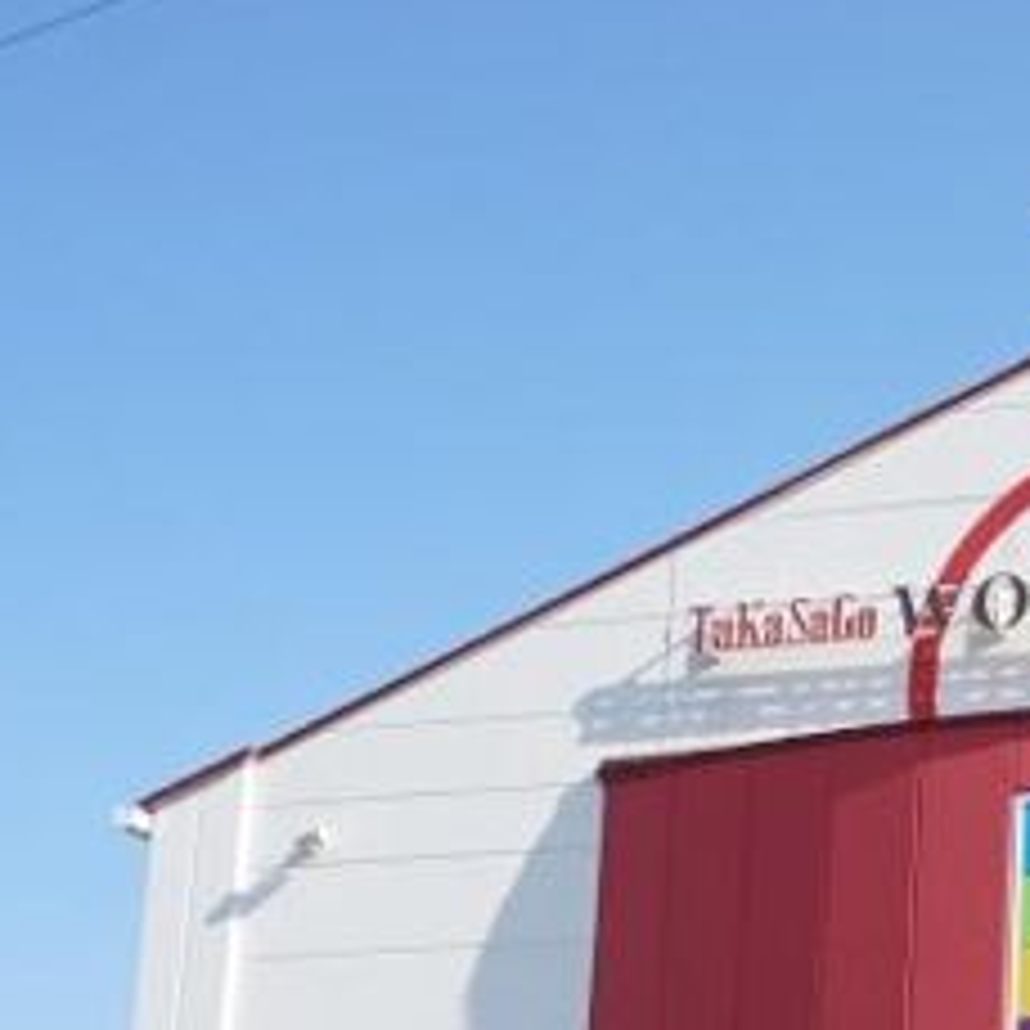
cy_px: 1169
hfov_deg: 17.3
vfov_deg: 18.3
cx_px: 1529
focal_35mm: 91
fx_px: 3056
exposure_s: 1/160
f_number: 9
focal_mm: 17
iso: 100
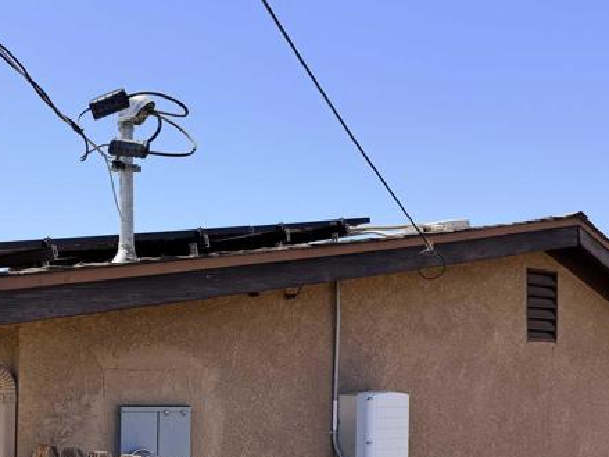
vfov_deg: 25.3
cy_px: 411
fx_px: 985
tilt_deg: +4.9
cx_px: 297
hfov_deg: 34.4
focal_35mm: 56
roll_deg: -1.8
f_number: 1.78
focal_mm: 6.76
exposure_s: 1/3145
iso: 80
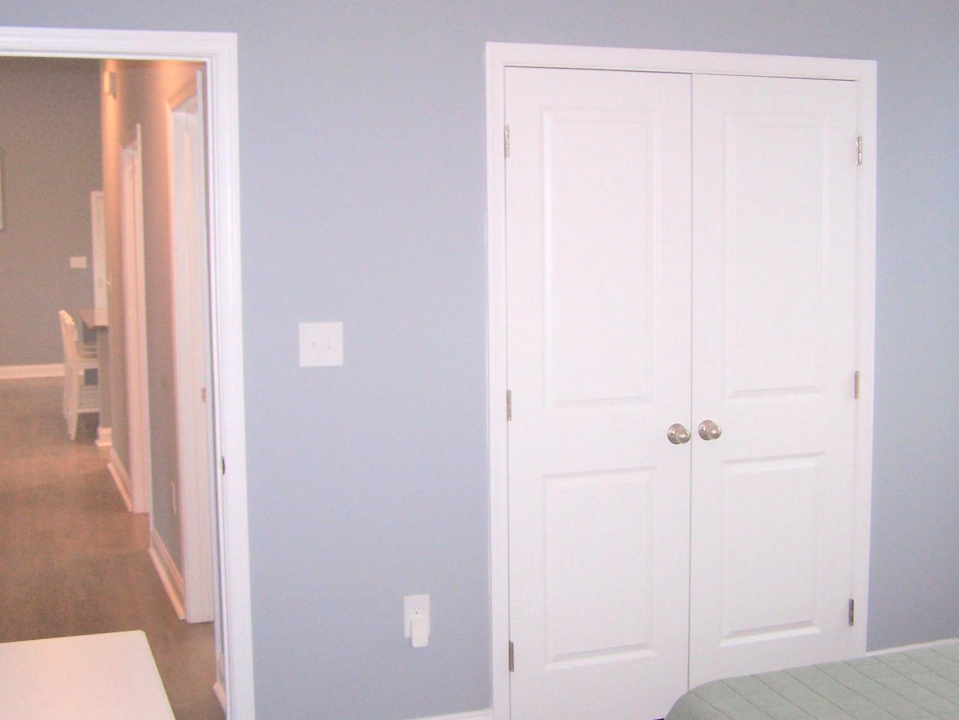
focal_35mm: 47
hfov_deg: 40.4
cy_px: 337
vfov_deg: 30.9
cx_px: 512
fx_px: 1302
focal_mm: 6.3
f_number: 2.8
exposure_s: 1/60
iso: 140
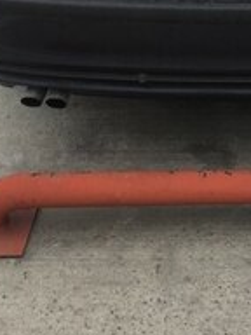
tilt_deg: -17.7
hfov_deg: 19.2
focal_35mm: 75
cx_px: 242
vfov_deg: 24.1
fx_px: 725
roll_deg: -0.5
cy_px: -45
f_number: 2.2
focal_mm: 4.15
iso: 32
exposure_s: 1/50
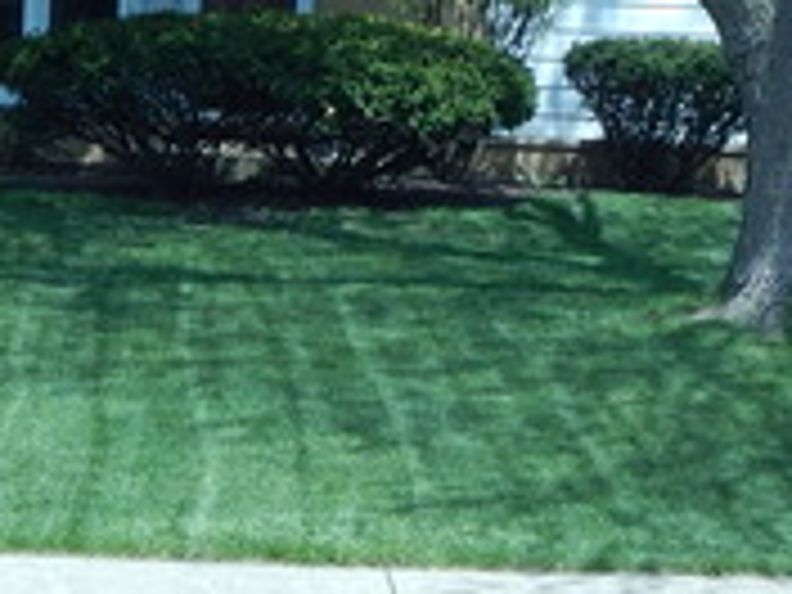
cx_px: 504
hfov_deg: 12.7
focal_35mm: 156
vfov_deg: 9.4
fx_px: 3569
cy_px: -117
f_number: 3.6
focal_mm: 7.7
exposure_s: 1/640
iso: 125
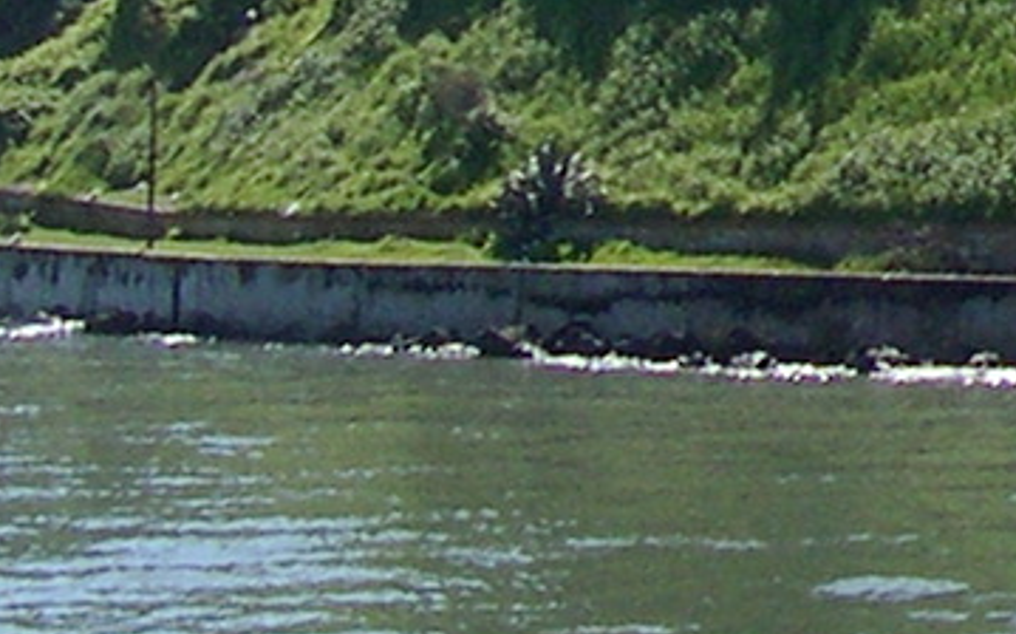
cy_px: -1146
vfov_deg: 4.9
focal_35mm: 255
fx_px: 7057
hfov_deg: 7.4
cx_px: 2841
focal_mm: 8
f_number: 7.6
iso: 100
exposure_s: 1/209
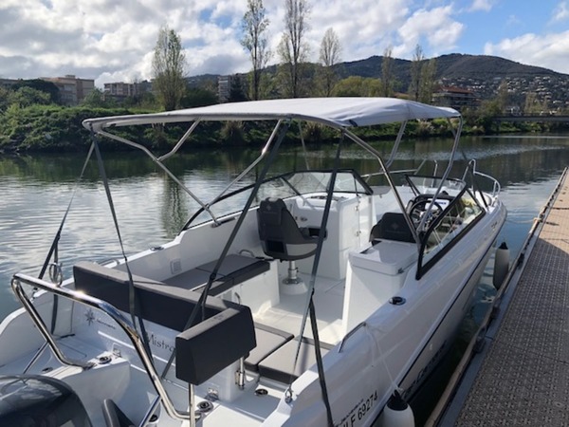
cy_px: 214
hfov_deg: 63.4
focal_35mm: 28
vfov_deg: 49.7
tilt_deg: -11.7
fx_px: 460
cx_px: 284
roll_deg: -1.4
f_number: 1.8
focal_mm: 3.99
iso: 20
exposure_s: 1/2404
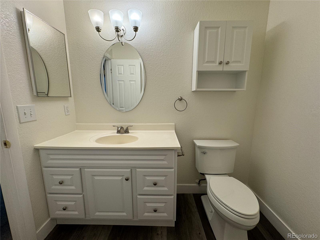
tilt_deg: -9.6
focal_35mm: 14
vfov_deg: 85.7
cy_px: 120
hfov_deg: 102.1
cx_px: 160
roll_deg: -0.2
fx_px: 129
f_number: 2.2
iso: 100
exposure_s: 1/120
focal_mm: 2.22
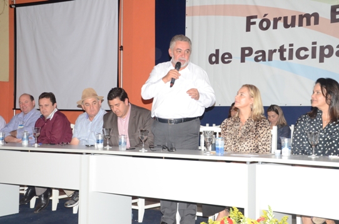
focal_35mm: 57
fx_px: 536
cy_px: 112
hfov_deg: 35.1
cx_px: 170
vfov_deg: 23.7
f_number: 5.6
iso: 2500
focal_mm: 38
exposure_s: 1/125
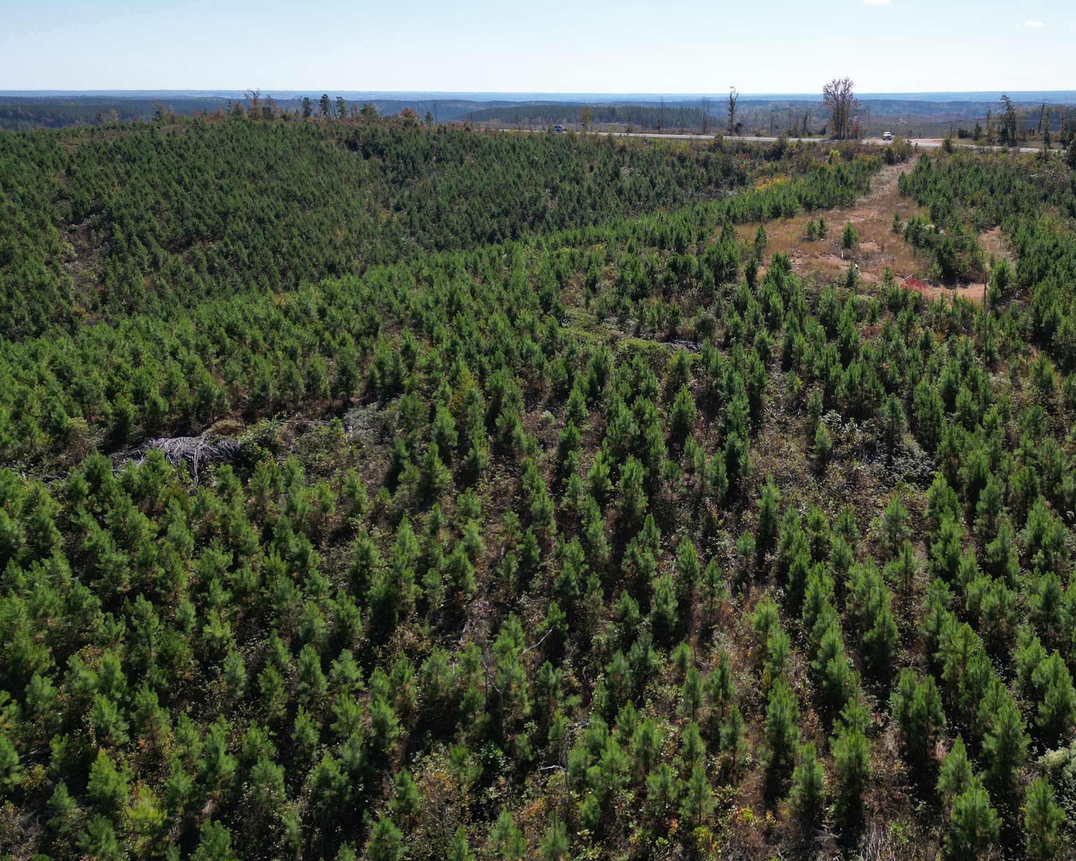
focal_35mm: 31
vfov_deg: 47.0
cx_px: 701
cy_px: 384
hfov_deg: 56.2
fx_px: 987
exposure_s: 1/3200
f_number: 1.7
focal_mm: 6.72
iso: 110
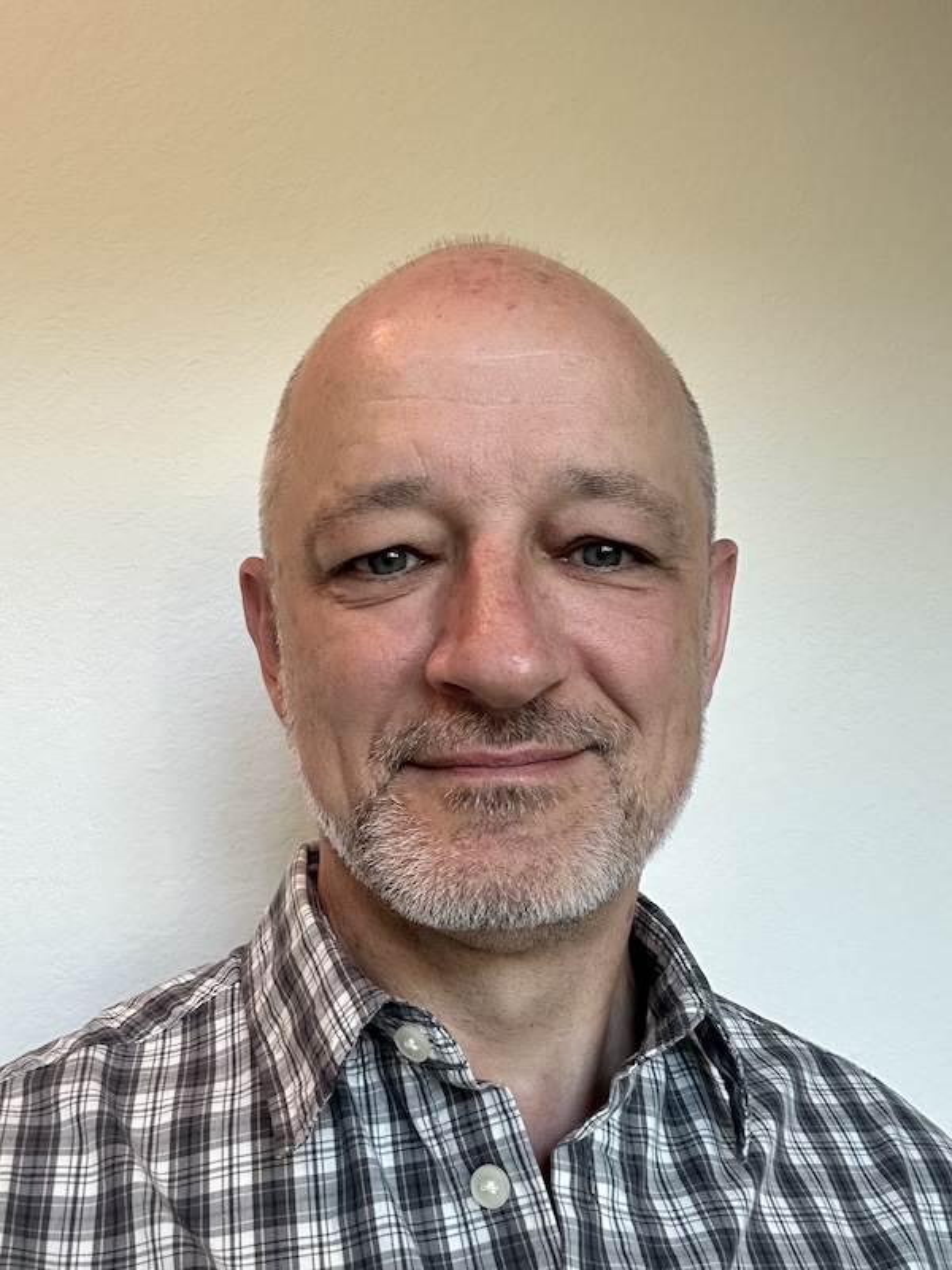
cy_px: 635
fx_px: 1100
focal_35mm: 30
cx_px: 476
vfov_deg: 60.0
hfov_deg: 46.8
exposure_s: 1/60
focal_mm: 2.69
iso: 160
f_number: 1.9
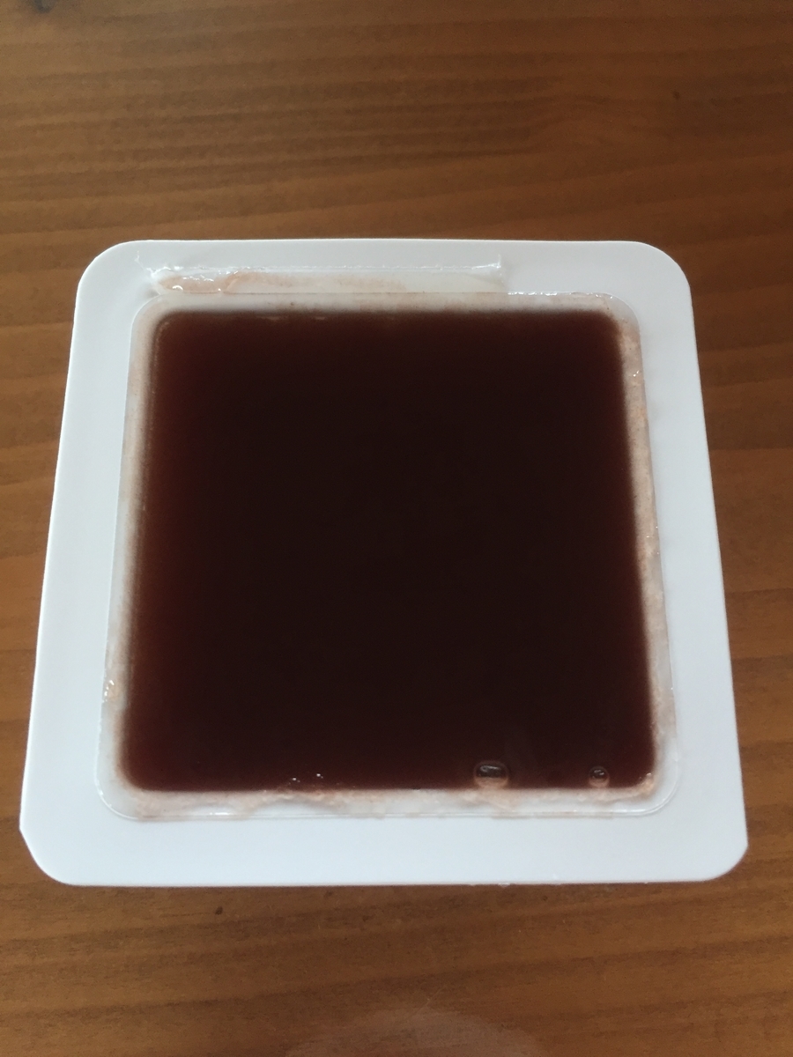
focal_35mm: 29
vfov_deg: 61.7
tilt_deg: -72.9
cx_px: 396
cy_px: 528
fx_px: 886
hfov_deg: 48.2
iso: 100
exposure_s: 1/30
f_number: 2.2
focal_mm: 4.15
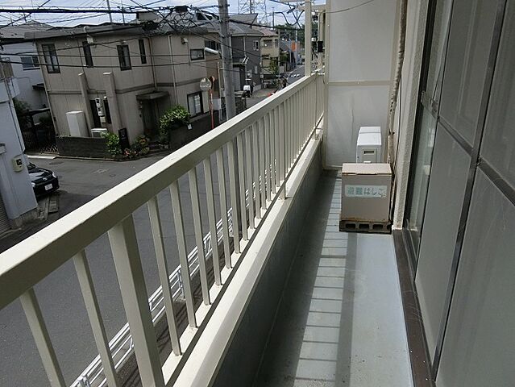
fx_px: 372
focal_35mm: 25
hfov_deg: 69.4
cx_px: 258
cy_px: 194
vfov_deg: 54.9
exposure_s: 1/1000
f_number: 7
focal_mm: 4.5
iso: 200
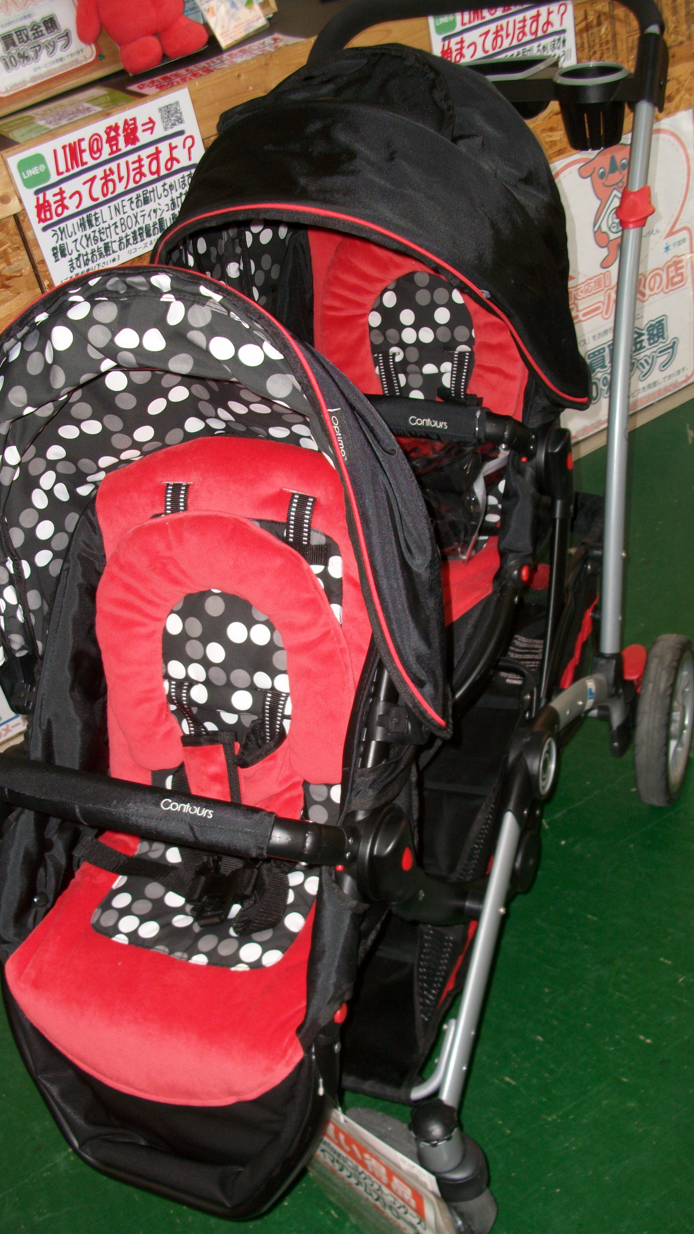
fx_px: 1112
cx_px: 311
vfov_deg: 58.0
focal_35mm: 34
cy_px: 614
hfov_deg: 34.6
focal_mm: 5.7
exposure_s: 1/40
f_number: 2.9
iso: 89
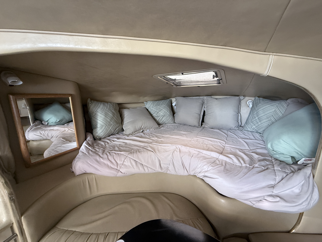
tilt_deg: -8.7
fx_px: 130
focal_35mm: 14
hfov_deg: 102.1
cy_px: 121
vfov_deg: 85.7
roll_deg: +1.4
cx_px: 161
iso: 320
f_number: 2.2
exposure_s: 1/70
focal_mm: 2.22
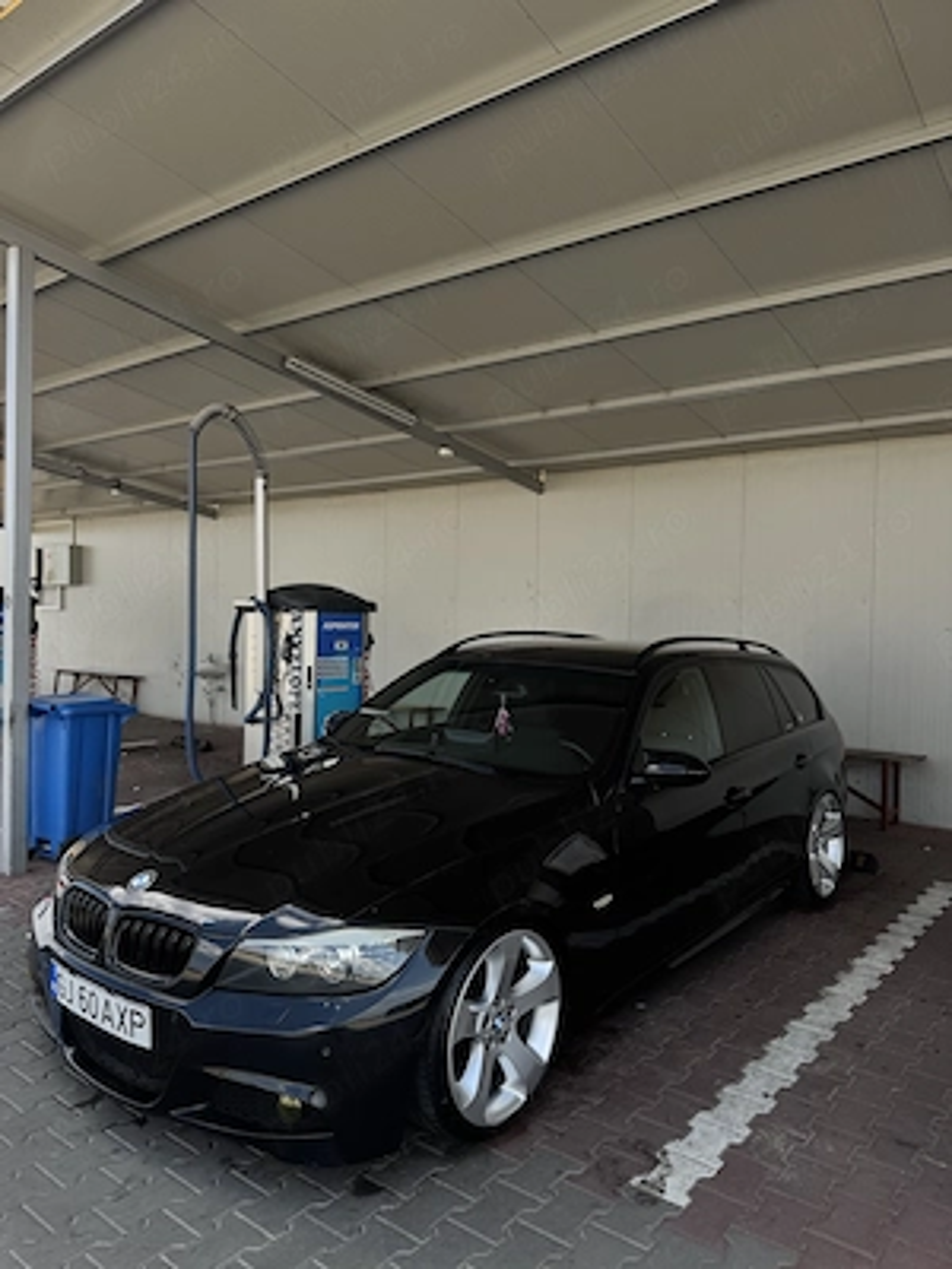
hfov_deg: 56.8
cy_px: 634
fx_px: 880
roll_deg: -1.6
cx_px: 476
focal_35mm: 24
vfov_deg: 71.6
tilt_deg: -0.9
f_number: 1.78
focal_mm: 6.76
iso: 80
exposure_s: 1/1721
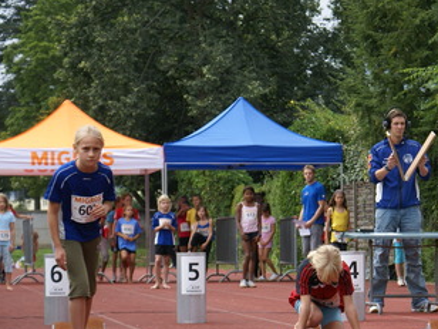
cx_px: 286
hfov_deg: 11.2
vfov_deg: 8.4
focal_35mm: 177
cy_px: 216
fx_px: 2240
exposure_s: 1/250
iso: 100
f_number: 5.6
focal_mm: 70
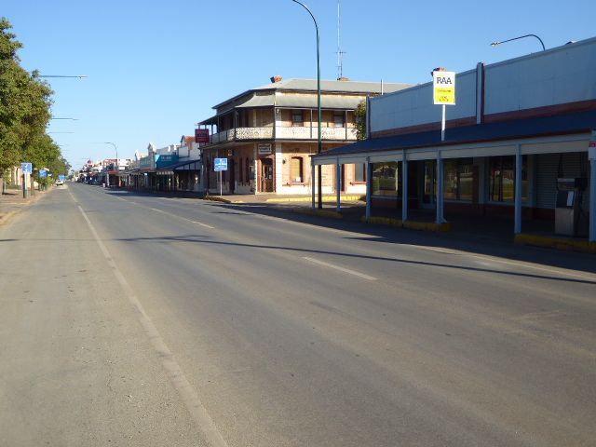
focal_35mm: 42
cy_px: 224
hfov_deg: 44.8
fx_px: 723
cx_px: 298
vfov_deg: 34.3
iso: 80
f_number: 3.8
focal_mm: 7.2
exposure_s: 1/500
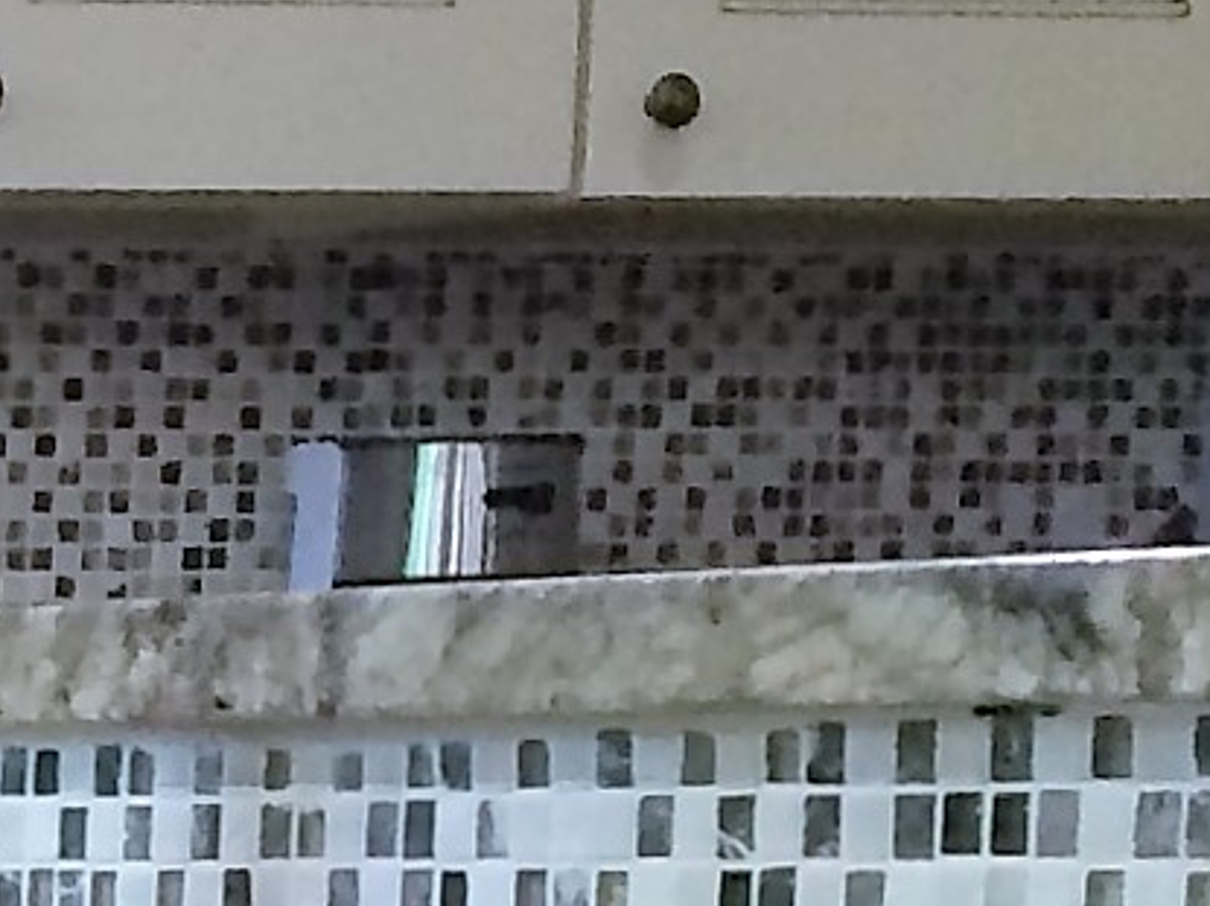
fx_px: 7898
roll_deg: +0.4
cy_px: 1927
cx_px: -2617
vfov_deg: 6.4
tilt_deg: -9.3
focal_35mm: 226
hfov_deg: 7.5
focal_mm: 4.15
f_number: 2.2
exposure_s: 1/30
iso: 125
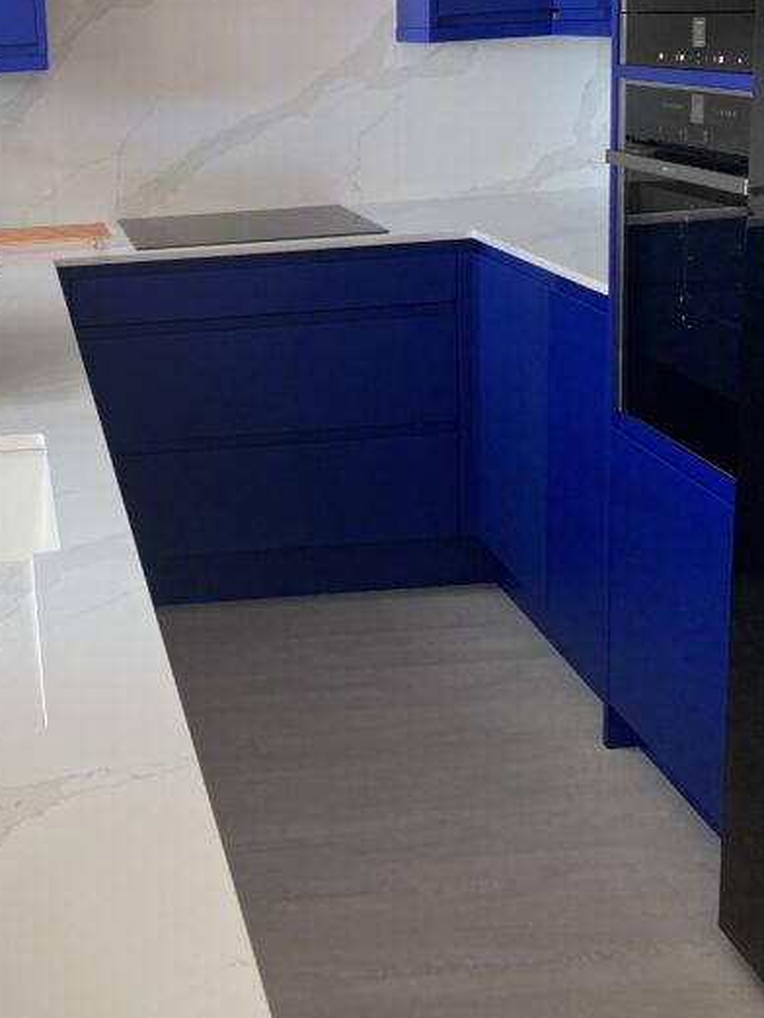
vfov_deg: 37.2
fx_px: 1500
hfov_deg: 27.5
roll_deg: +3.4
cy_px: 361
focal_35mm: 51
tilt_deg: -11.1
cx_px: 64
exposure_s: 1/118
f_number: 1.8
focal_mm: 4.25
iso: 125
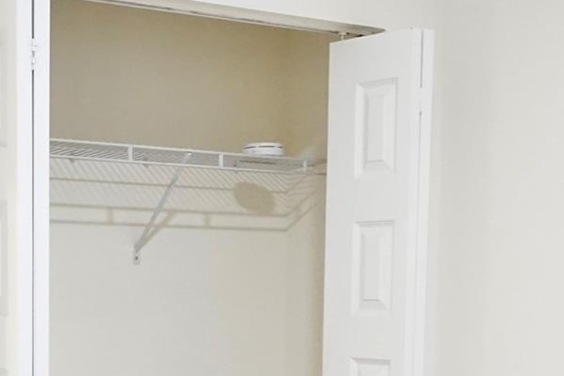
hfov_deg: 24.4
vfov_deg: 15.9
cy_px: 429
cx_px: 188
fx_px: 1300
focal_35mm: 83
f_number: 4
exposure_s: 1/60
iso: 4000
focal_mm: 21
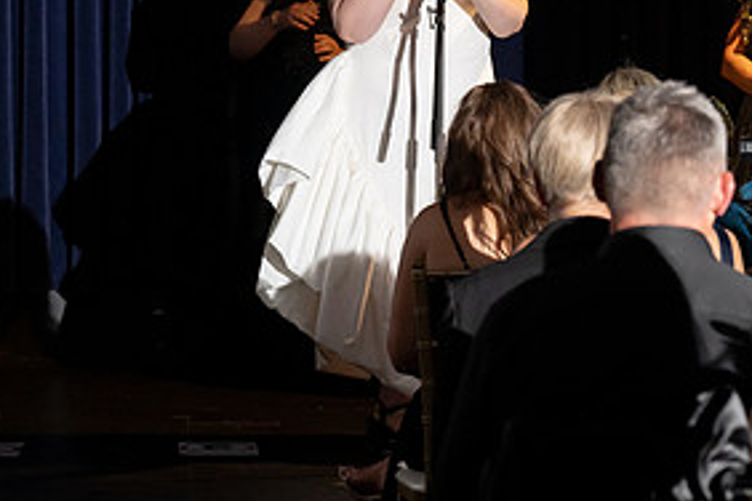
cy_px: 79
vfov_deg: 7.8
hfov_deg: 11.7
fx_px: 3655
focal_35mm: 175
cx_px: 307
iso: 2500
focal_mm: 85
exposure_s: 1/200
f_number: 5
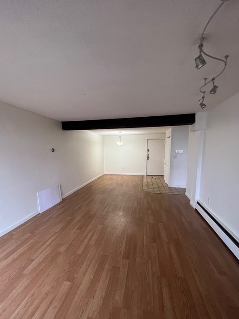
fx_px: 129
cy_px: 167
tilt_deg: -6.4
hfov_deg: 85.6
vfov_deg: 102.0
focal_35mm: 14
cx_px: 112
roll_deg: +1.4
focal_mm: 1.57
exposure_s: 1/60
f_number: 1.8
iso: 200
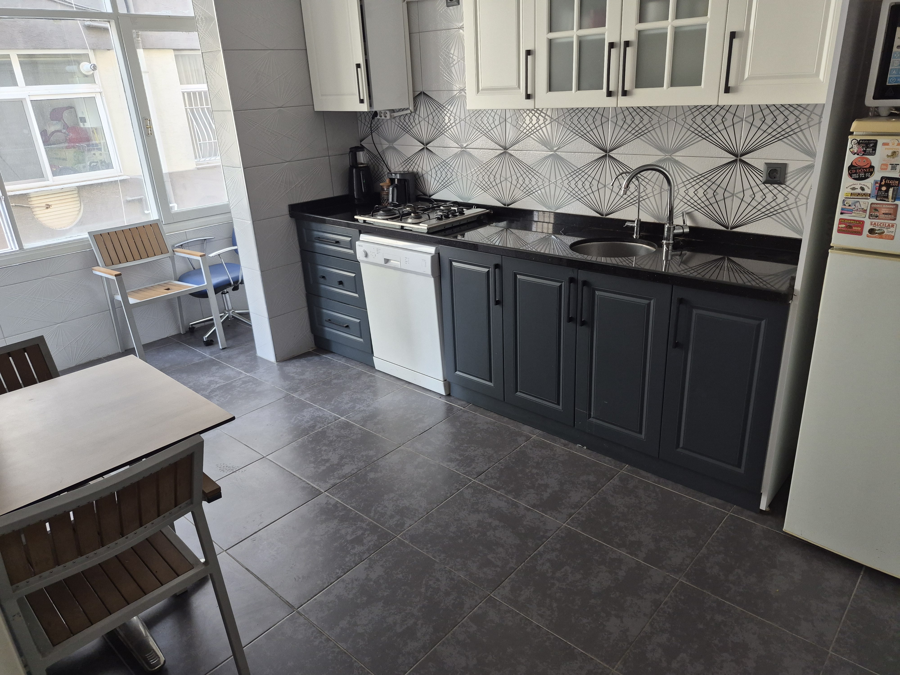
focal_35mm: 23
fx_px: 598
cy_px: 338
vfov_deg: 58.9
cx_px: 450
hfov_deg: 73.9
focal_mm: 5.4
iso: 200
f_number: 1.8
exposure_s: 1/100
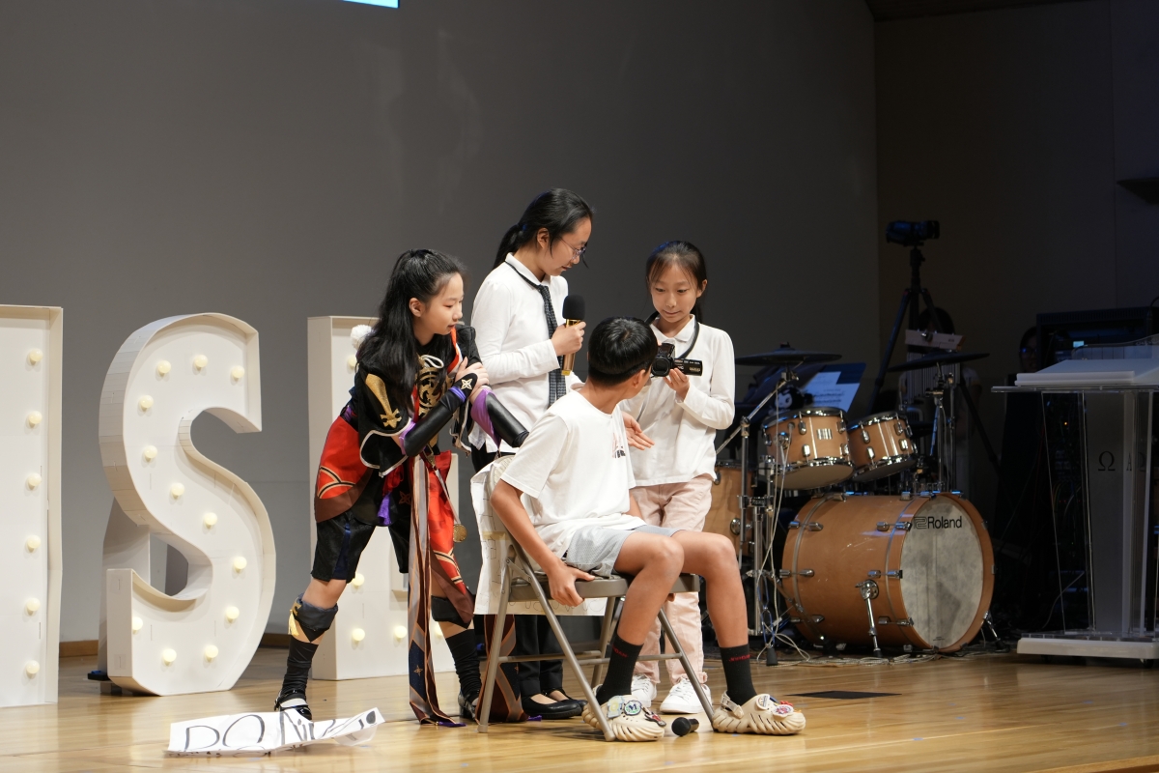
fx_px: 3380
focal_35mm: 105
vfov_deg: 13.0
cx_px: 580
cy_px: 386
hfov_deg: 19.5
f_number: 4
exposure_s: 1/125
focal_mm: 105
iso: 640
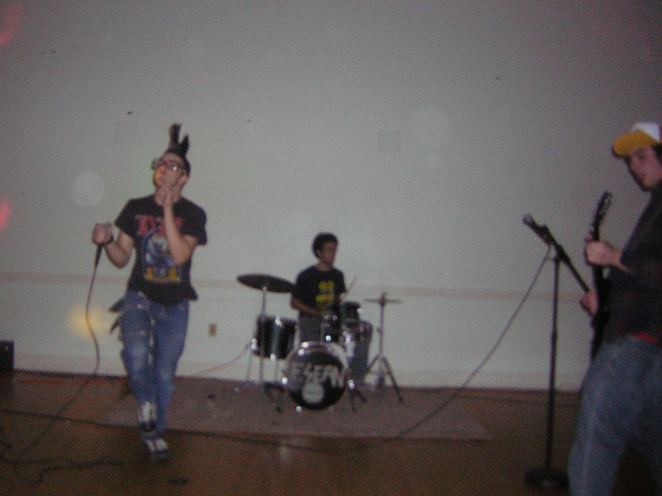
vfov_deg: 38.7
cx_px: 325
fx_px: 708
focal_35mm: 37
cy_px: 248
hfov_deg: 50.1
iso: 185
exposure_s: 1/60.1
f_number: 2.6
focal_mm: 4.7
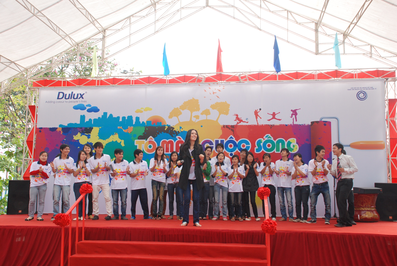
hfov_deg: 53.0
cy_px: 133
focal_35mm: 36
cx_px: 198
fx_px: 398
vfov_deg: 37.0
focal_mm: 24
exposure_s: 1/200
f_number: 5.6
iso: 400
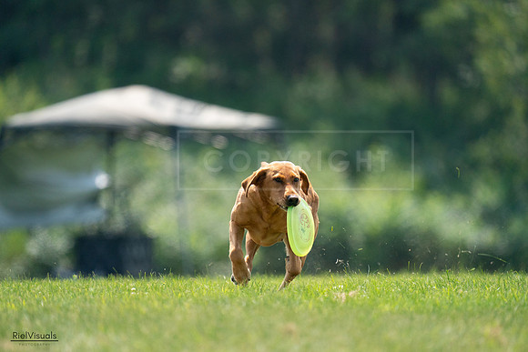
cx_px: 264
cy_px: 176
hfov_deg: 3.4
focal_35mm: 600
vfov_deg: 2.3
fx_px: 8802
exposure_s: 1/4000
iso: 2000
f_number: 6.3
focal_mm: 600
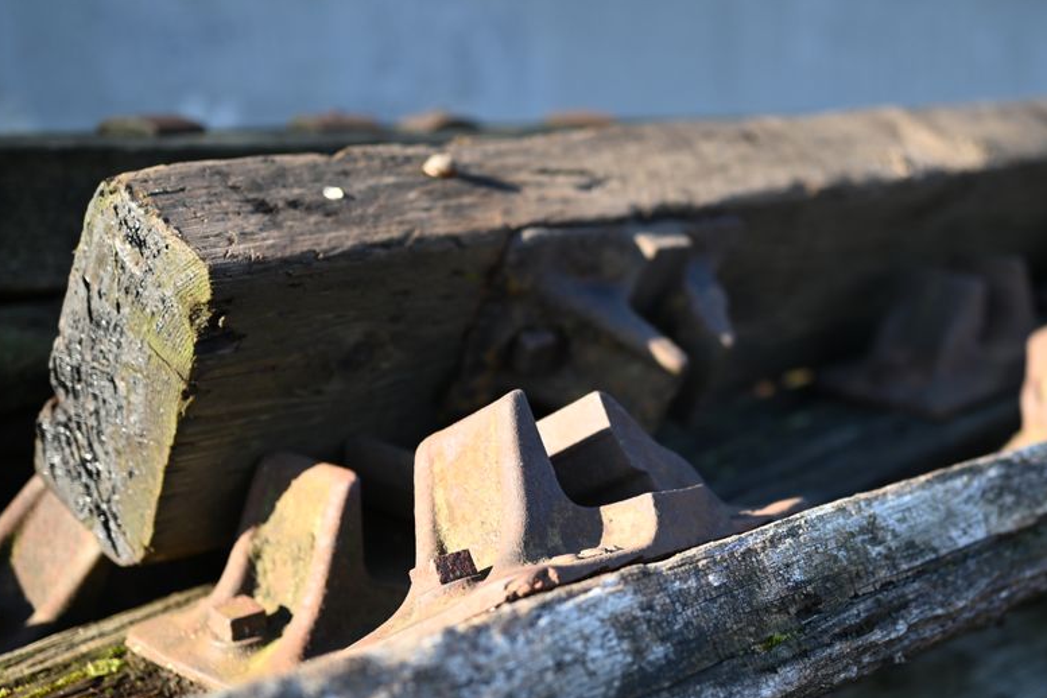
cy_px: 466
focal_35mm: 54
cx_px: 663
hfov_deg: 36.6
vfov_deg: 24.9
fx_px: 1570
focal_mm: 35
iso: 100
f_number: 1.2
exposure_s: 1/2000
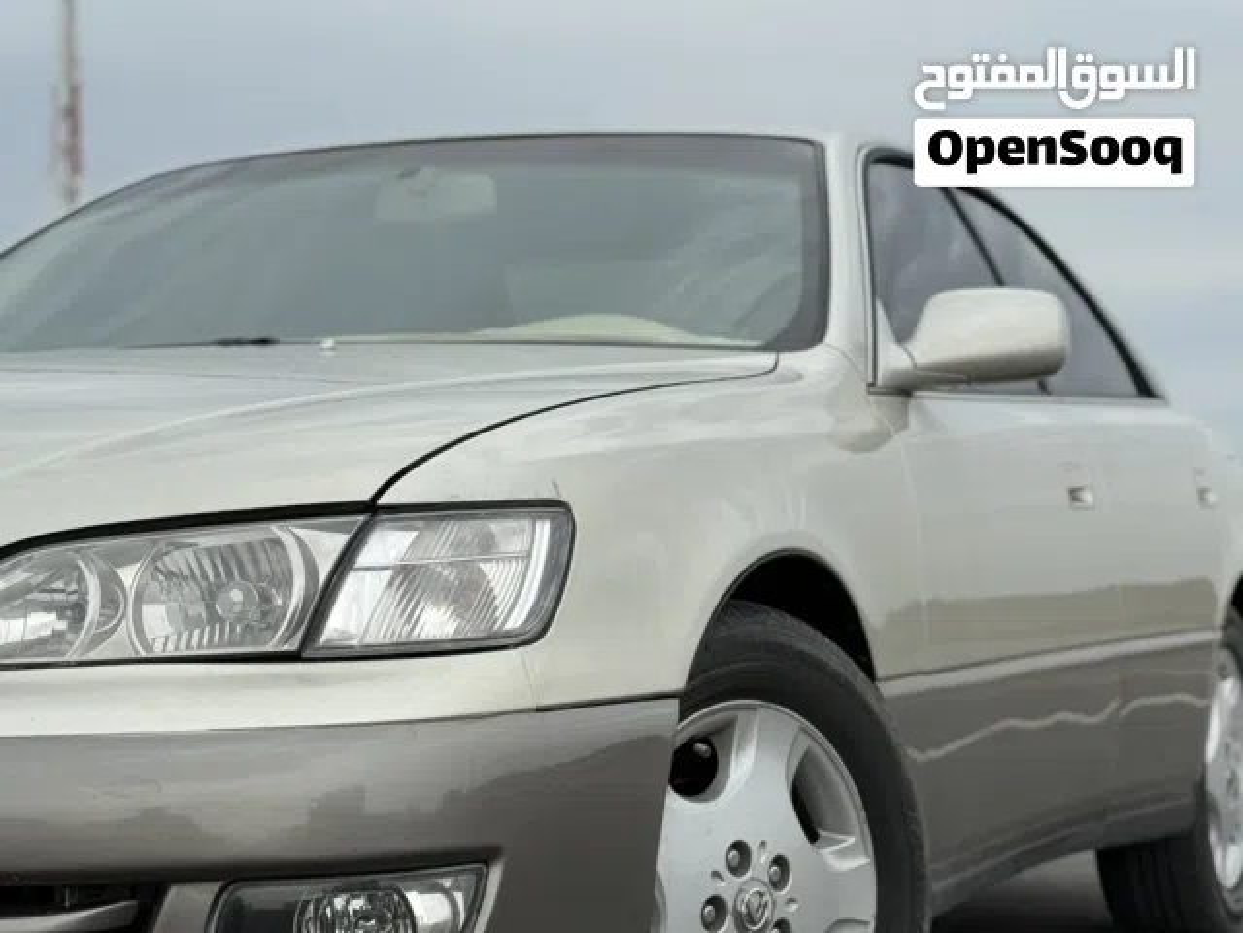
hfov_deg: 39.7
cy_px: 466
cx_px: 622
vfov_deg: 30.3
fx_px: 1724
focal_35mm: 48
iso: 64
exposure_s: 1/4329
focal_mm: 6.76
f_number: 1.78
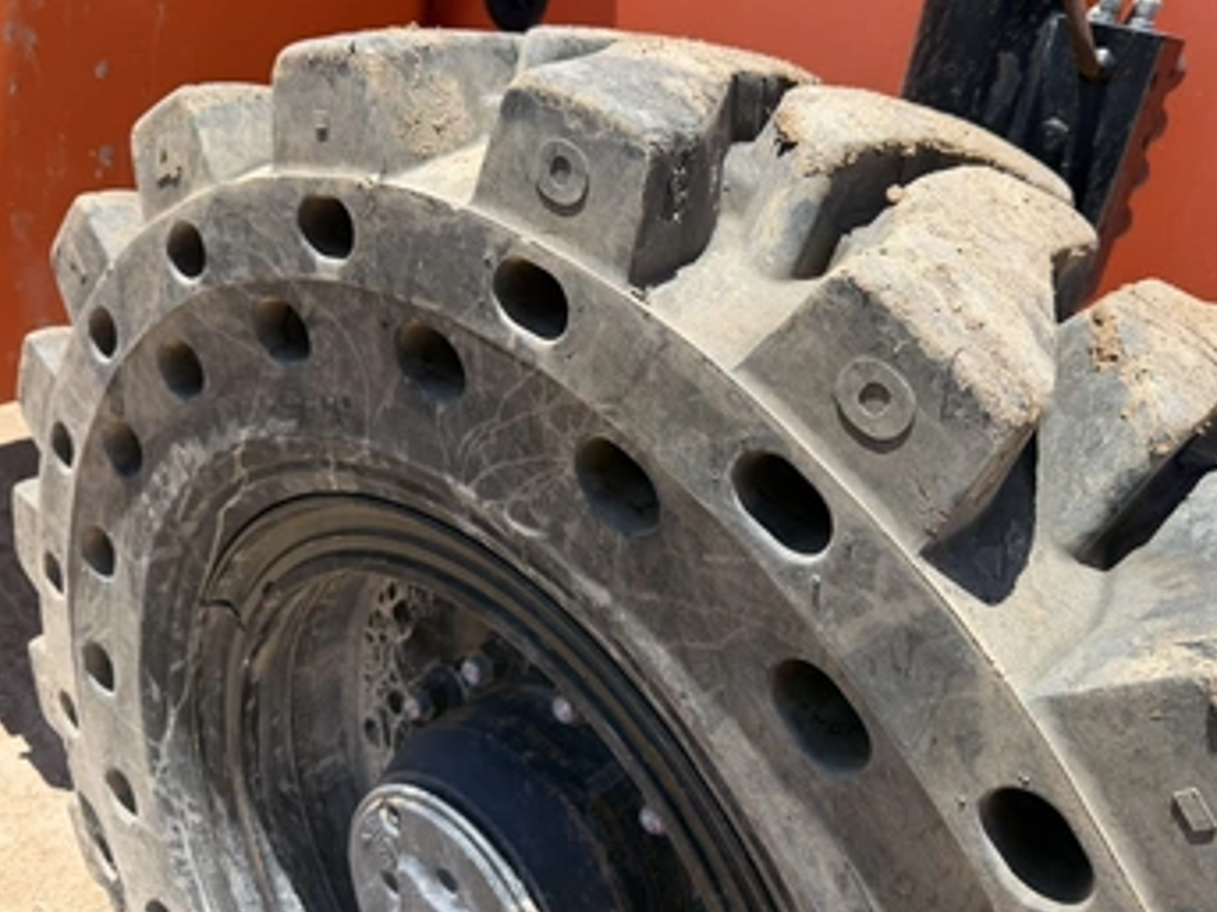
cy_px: 387
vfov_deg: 49.5
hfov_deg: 63.4
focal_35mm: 28
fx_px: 984
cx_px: 653
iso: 80
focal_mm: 6.76
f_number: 1.78
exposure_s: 1/3021
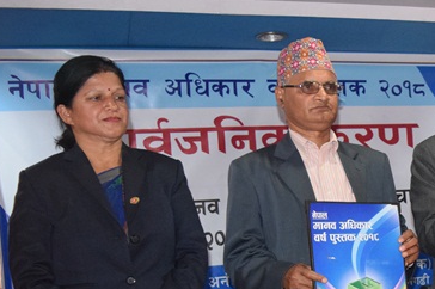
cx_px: 442
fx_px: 797
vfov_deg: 20.1
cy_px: 272
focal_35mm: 66
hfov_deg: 28.5
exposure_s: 1/60
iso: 3200
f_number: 3.5
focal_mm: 20
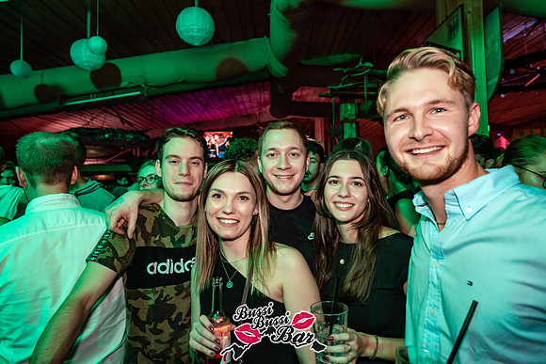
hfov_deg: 78.6
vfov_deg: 57.3
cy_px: 182
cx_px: 273
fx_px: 334
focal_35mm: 22
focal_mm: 22
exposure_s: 1/60
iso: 1600
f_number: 4
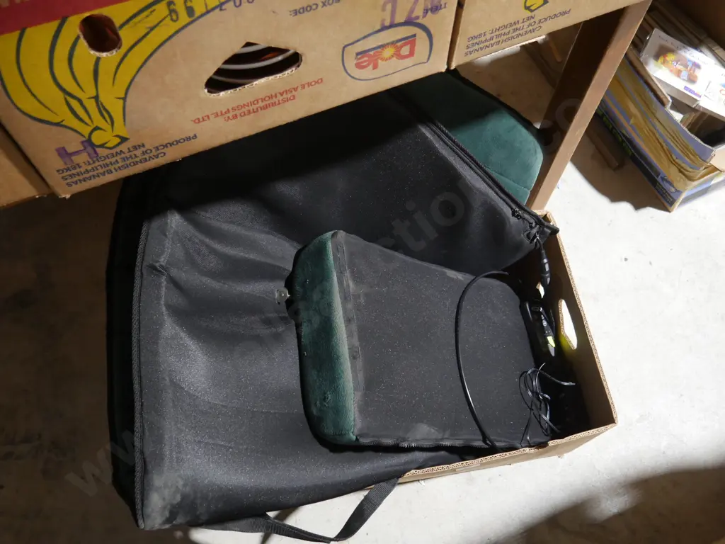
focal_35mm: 30
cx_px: 362
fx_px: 628
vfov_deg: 46.8
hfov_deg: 60.0
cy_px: 272
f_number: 3.6
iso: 1250
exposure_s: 1/60
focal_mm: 15
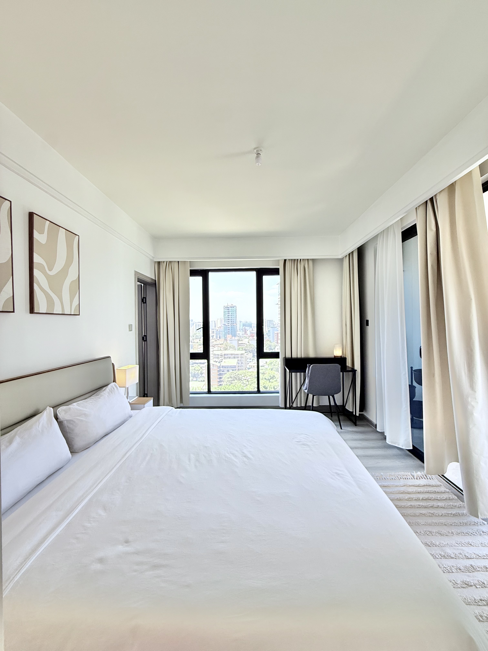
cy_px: 326
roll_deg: +0.7
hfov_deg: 85.7
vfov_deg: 102.1
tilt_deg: +0.1
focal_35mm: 14
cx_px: 244
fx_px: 263
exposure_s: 1/99
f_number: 2.2
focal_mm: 2.22
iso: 100
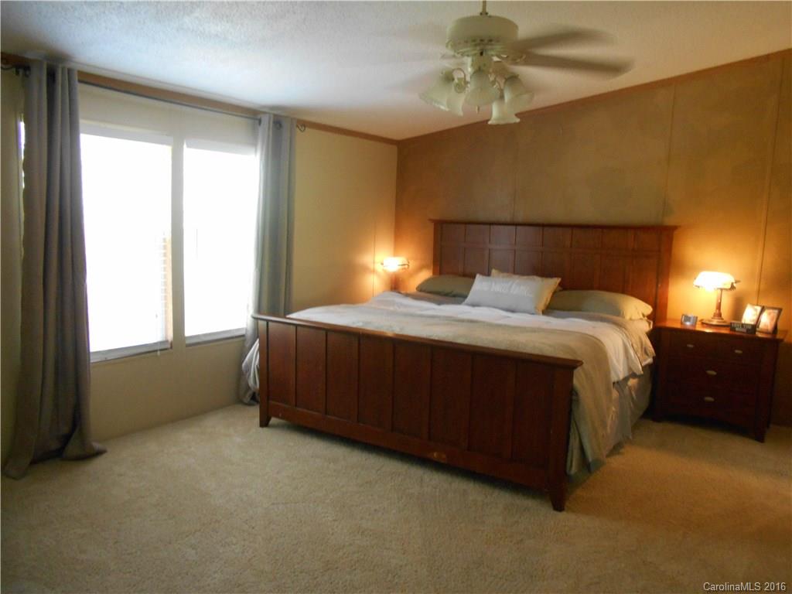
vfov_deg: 53.1
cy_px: 297
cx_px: 396
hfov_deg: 67.3
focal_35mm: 26
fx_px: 595
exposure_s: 1/25
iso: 400
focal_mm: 4.6
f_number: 3.2
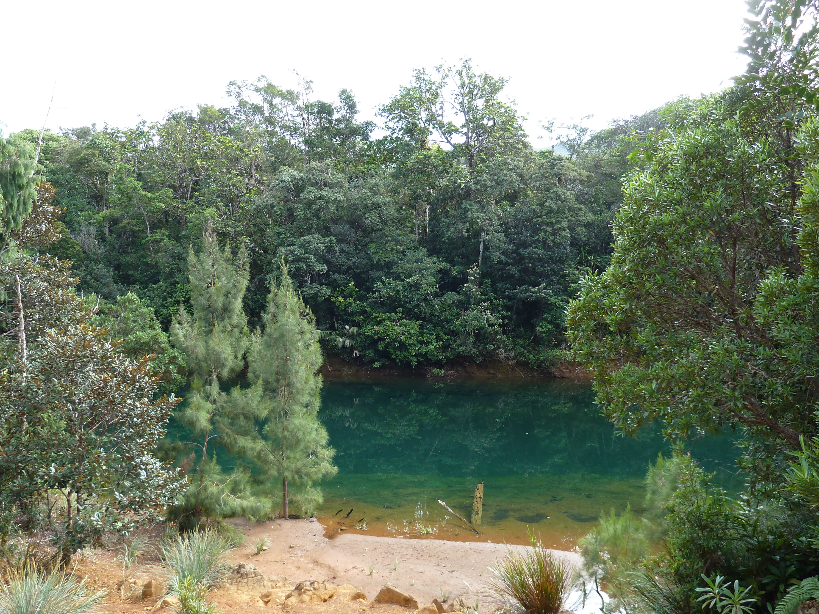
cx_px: 382
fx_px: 663
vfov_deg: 49.7
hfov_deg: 63.4
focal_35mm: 28
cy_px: 339
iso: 80
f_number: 3.3
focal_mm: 4.1
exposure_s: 1/100
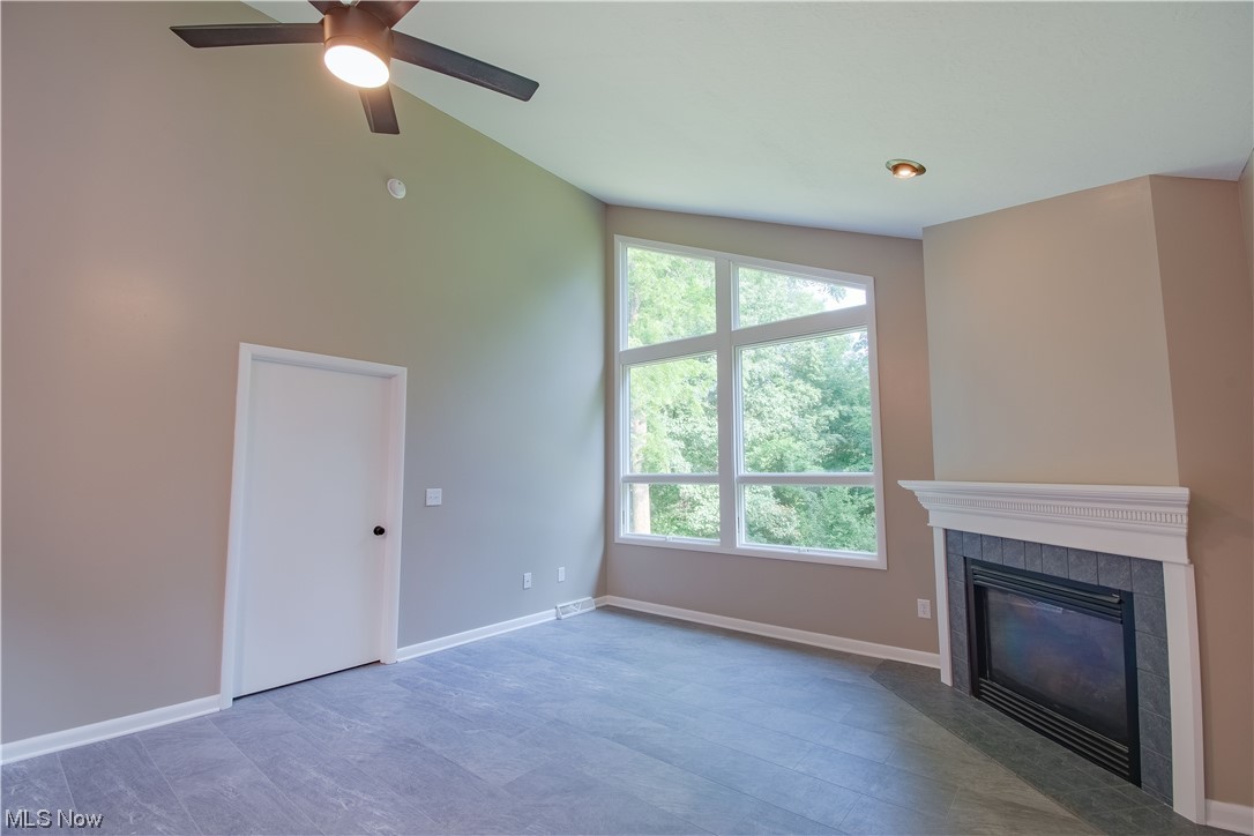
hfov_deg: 100.4
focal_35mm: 15
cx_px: 627
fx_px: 522
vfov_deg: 77.3
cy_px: 418
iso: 400
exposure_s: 1/2
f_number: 11
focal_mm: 10
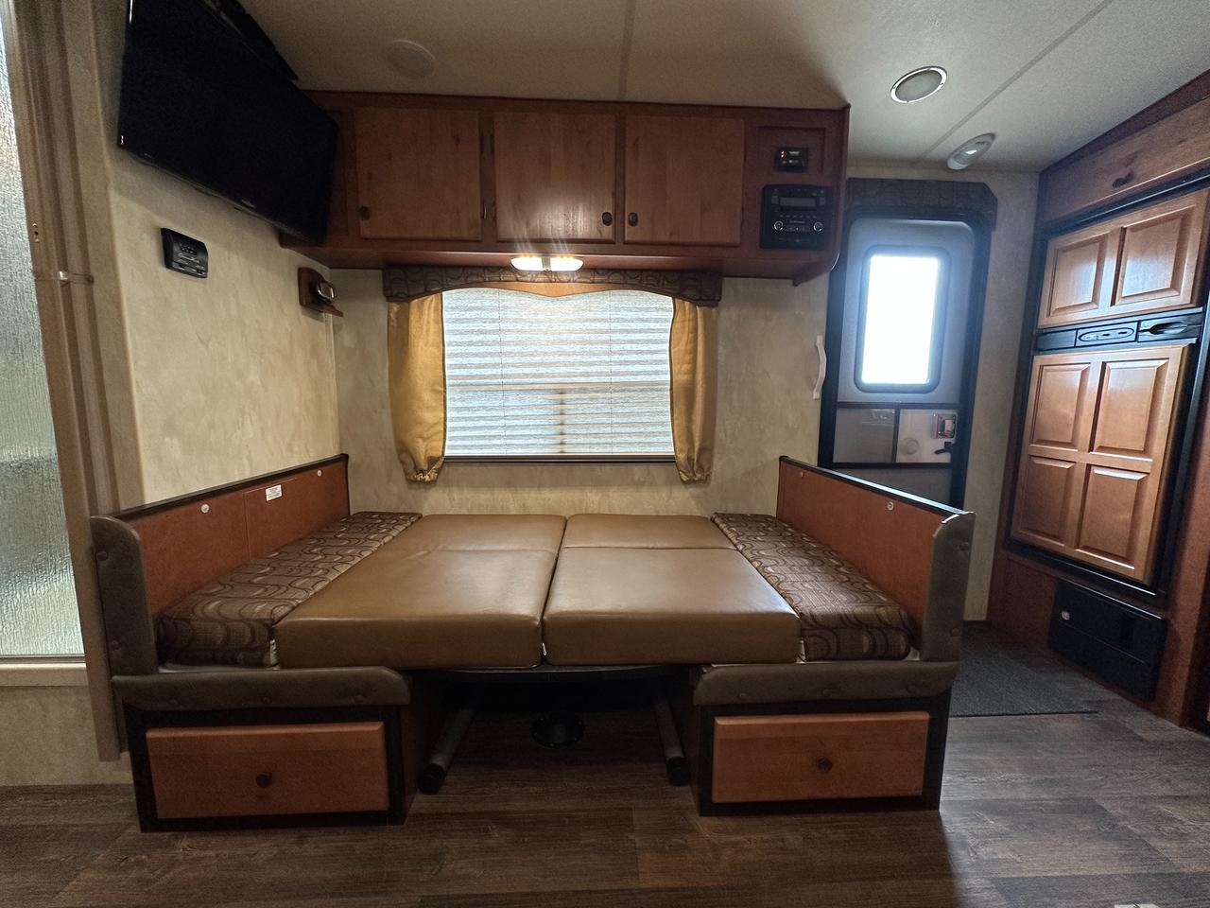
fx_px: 489
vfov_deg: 85.7
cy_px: 454
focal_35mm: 14
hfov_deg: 102.1
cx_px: 605
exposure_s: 1/99
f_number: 2.2
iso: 250
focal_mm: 2.22
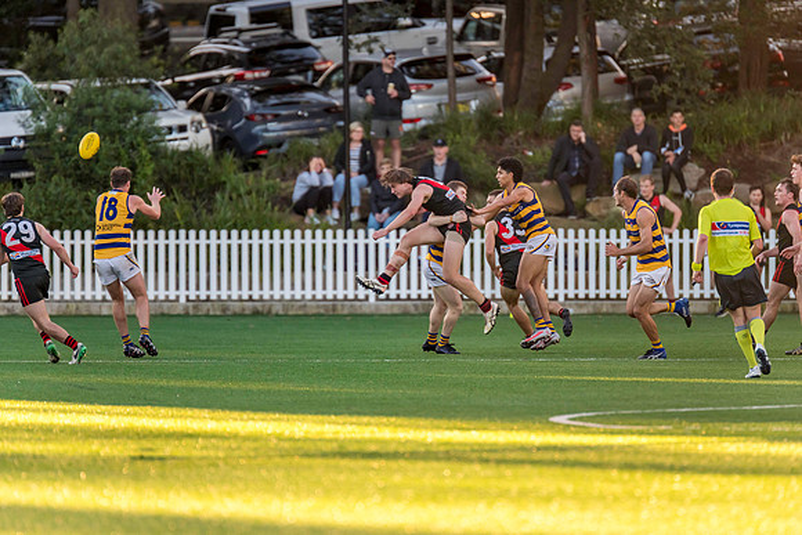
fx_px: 9839
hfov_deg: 4.7
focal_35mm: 442
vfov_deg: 3.1
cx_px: 401
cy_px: 268
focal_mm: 420
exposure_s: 1/2000
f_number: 4
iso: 800
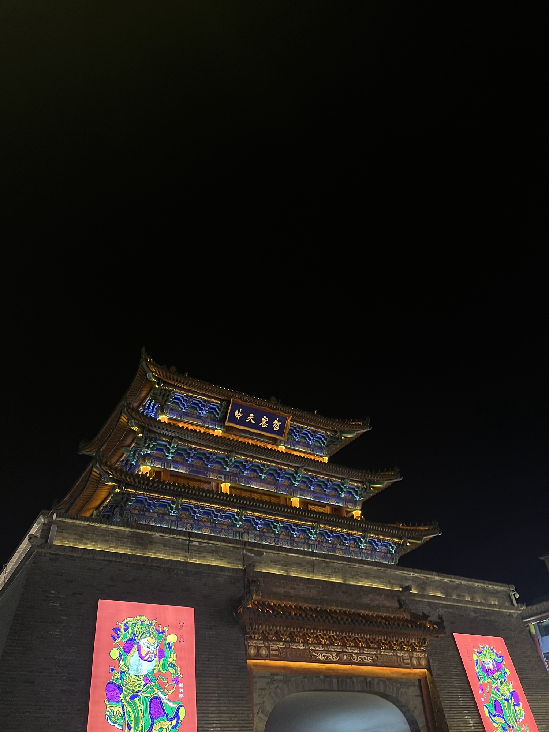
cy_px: 366
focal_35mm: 26
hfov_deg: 53.1
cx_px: 274
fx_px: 550
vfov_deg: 67.3
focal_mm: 5.1
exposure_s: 1/50
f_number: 1.6
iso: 160
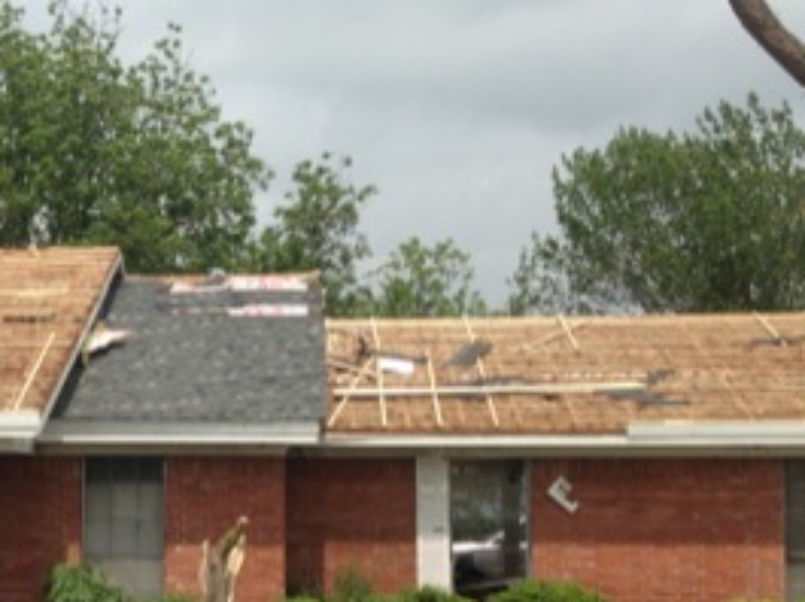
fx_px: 1649
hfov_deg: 26.7
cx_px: 106
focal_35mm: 71
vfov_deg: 20.6
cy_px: 430
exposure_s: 1/2088
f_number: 2.4
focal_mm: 4.13
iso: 50
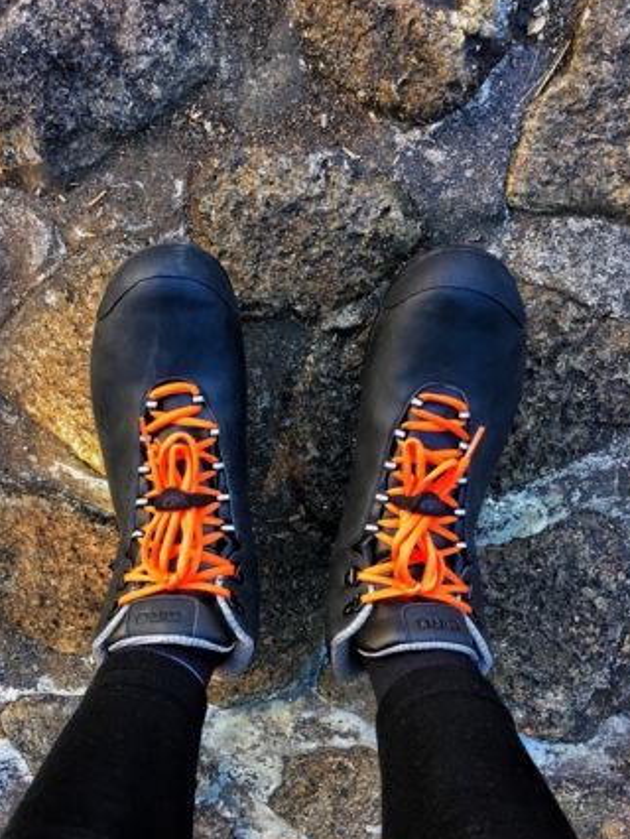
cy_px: 469
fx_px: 824
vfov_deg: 53.8
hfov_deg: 41.7
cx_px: 273
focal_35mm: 34
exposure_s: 1/30
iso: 25
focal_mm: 4.15
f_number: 2.2
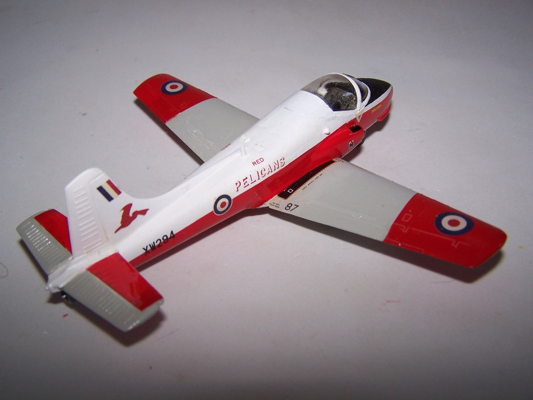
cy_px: 200
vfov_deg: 37.7
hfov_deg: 49.0
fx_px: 585
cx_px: 266
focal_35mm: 38
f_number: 2.8
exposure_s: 1/60
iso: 80
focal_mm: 6.3
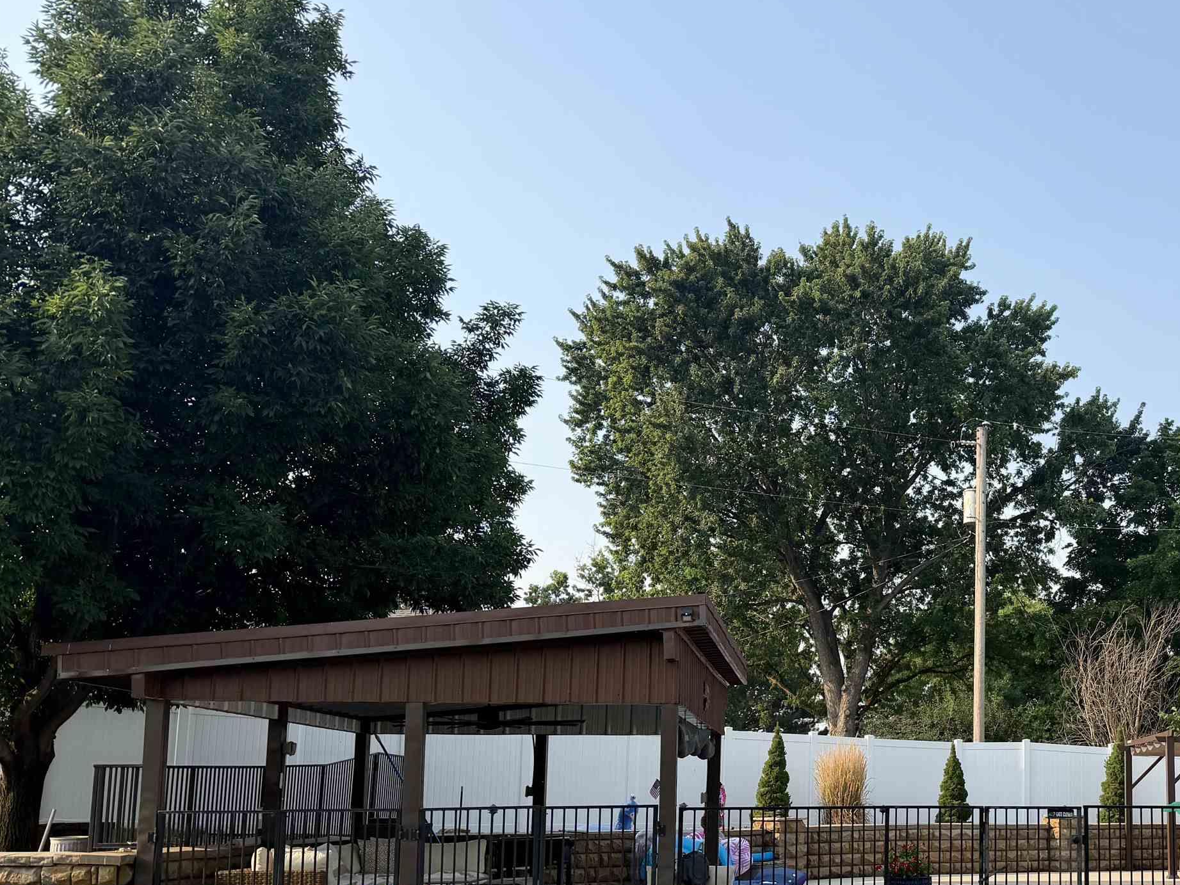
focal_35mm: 40
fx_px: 1363
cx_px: 973
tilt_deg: +6.7
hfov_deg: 44.1
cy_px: 628
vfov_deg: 35.4
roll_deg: +0.0
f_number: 1.78
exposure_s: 1/2703
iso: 80
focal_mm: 6.76
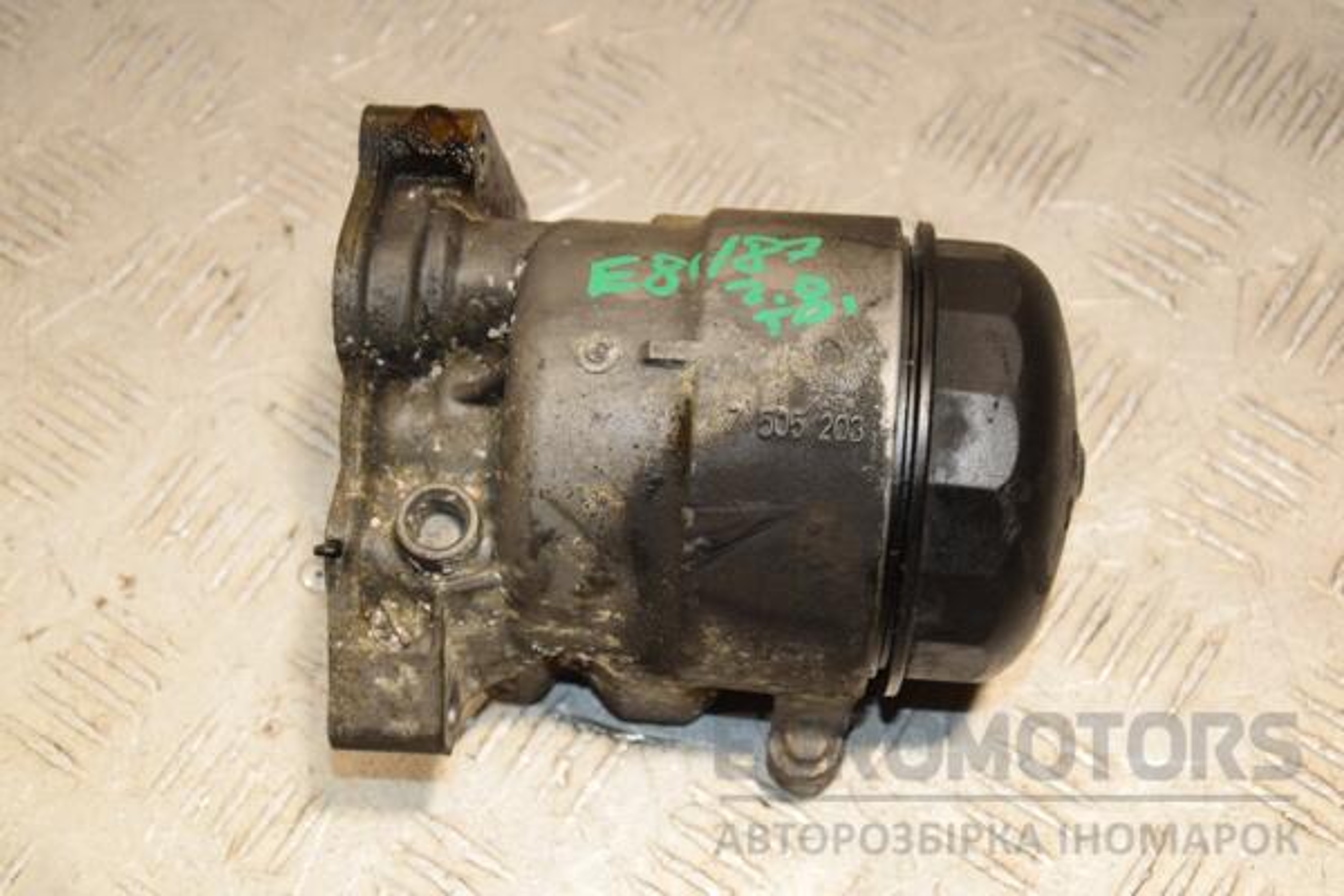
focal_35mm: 72
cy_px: 448
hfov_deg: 28.1
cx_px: 672
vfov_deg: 18.9
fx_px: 2688
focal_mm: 48
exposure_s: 1/200
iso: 800
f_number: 6.3
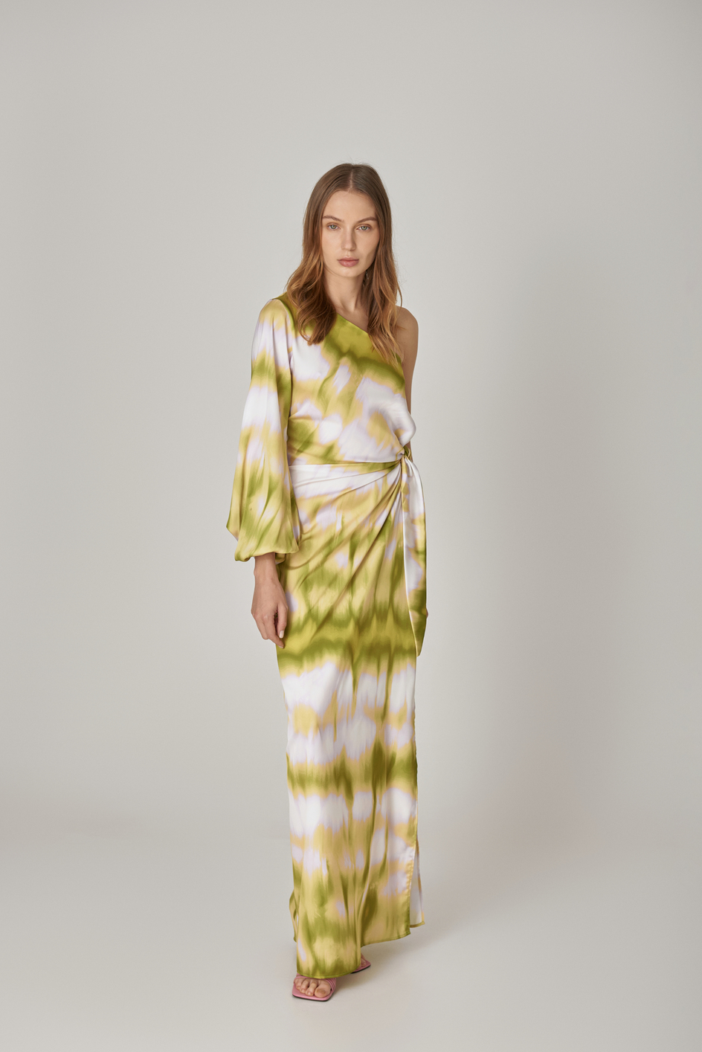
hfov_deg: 20.9
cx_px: 339
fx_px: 1900
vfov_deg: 31.0
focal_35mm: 65
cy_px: 539
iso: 160
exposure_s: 1/125
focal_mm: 62
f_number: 9
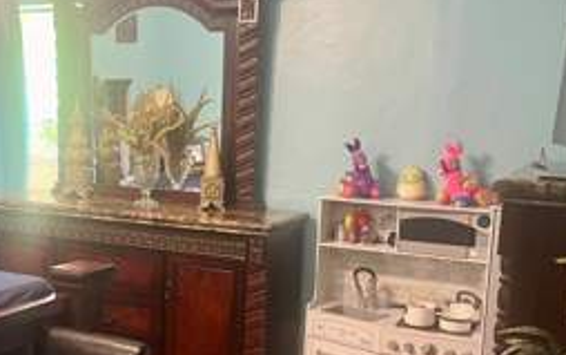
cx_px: 165
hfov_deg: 38.2
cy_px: 246
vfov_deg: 24.7
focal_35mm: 52
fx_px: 802
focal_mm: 5.1
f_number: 1.6
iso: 320
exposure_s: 1/60
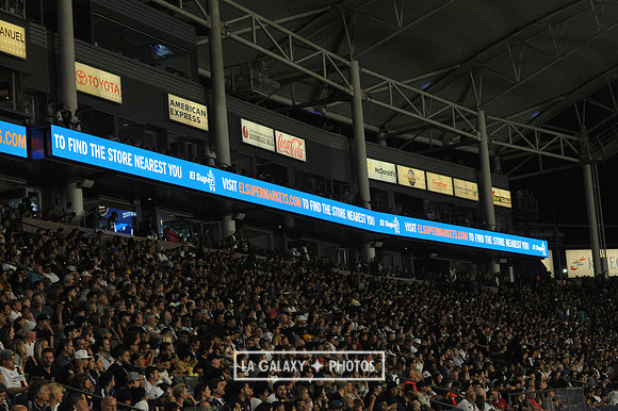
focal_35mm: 90
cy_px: 206
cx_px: 309
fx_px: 1544
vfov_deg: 15.2
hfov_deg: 22.6
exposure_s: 1/320
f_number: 9
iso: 3200
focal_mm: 90
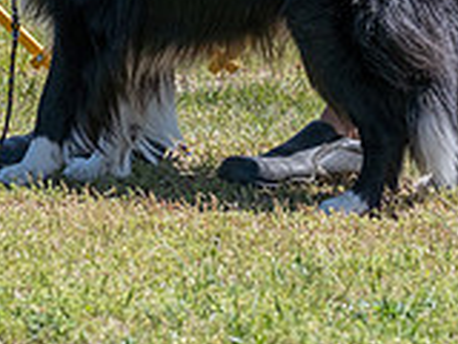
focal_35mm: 607
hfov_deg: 3.3
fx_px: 8031
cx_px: 148
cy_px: -281
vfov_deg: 2.4
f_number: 7.1
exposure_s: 1/1600
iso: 800
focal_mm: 133
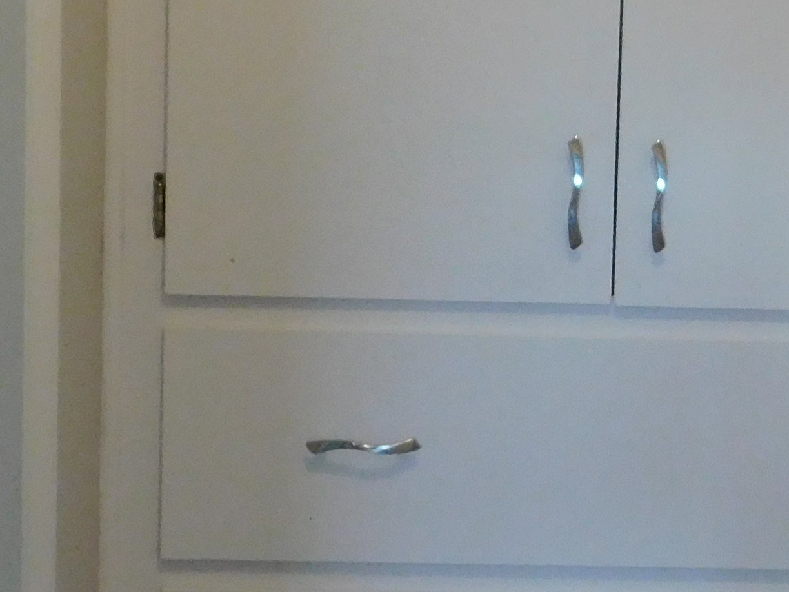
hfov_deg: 17.2
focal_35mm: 113
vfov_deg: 13.1
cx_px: 677
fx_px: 2576
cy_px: 223
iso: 400
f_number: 3.2
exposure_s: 1/25
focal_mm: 5.3
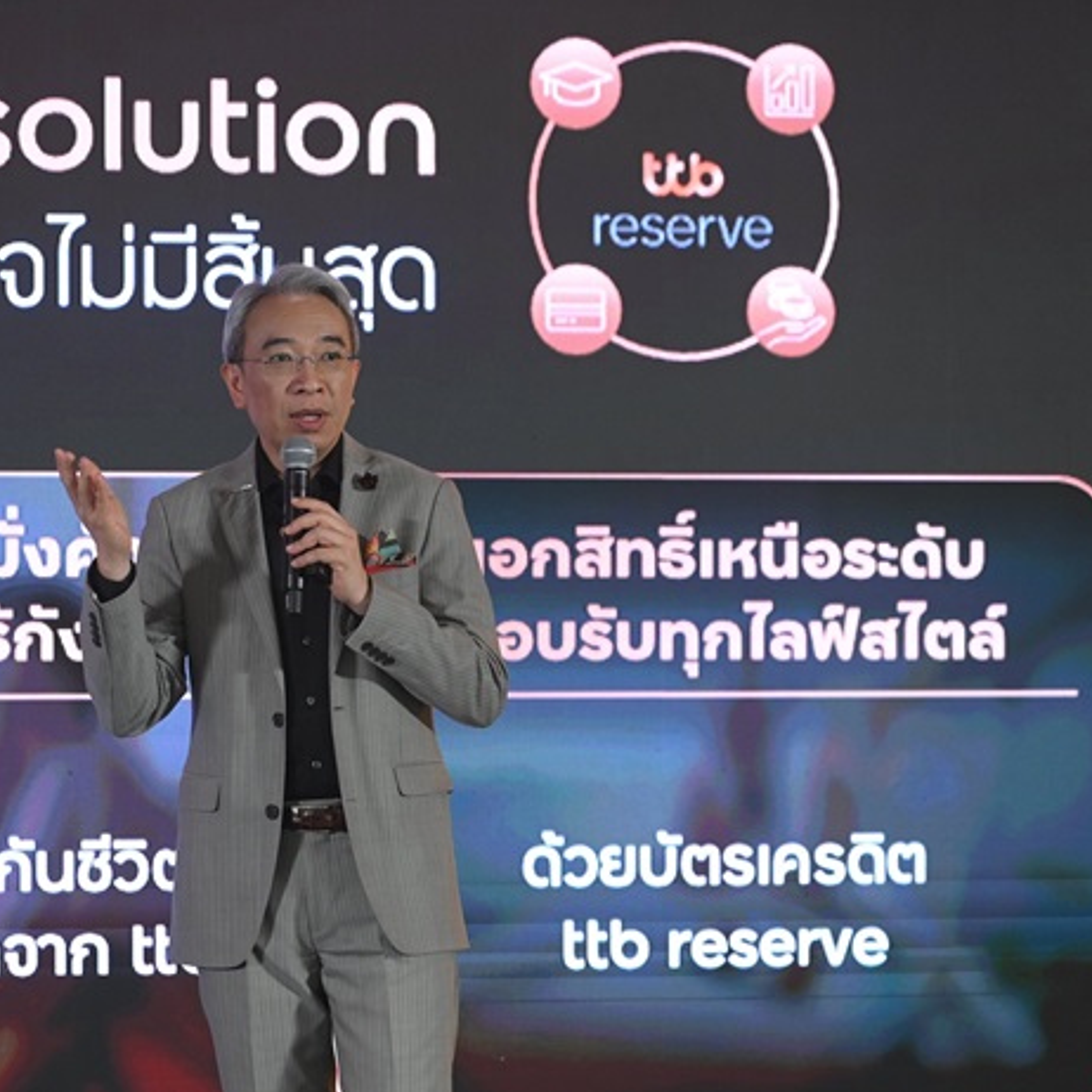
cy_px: 544
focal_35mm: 193
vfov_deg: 9.1
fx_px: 6888
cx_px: 279
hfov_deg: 9.1
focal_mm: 150
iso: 2500
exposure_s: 1/160
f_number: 4
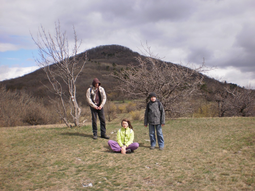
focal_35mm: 38
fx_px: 280
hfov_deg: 49.0
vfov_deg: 37.7
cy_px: 96
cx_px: 128
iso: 100
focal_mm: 6.3
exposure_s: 1/640
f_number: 4.6
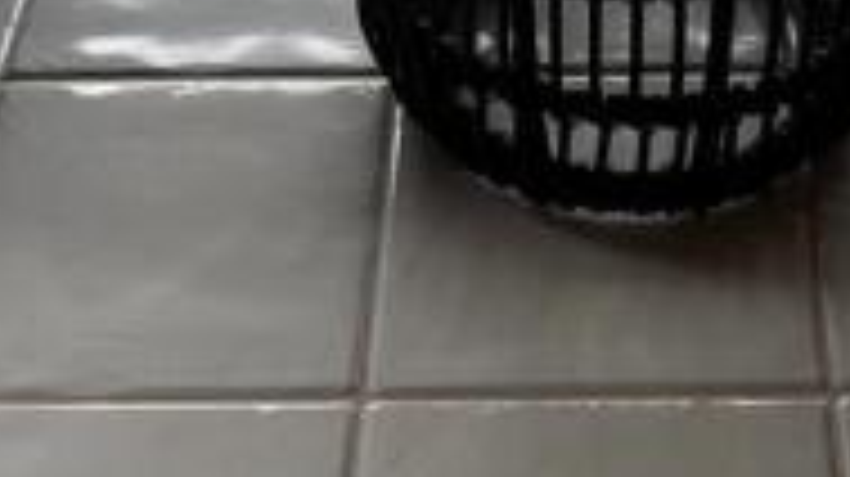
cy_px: -1017
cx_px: 603
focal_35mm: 108
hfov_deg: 19.7
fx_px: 2432
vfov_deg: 8.9
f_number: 1.6
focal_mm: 5.1
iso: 40
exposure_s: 1/254
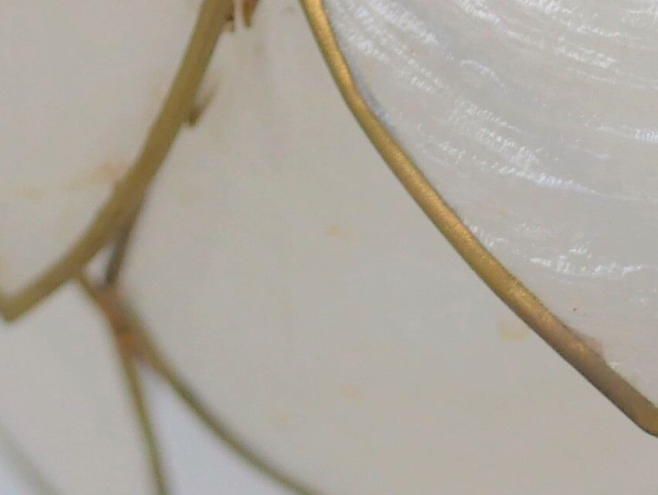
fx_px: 4128
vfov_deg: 6.7
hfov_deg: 9.1
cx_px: 166
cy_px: -375
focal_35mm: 217
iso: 200
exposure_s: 1/200
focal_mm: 20
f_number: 2.2
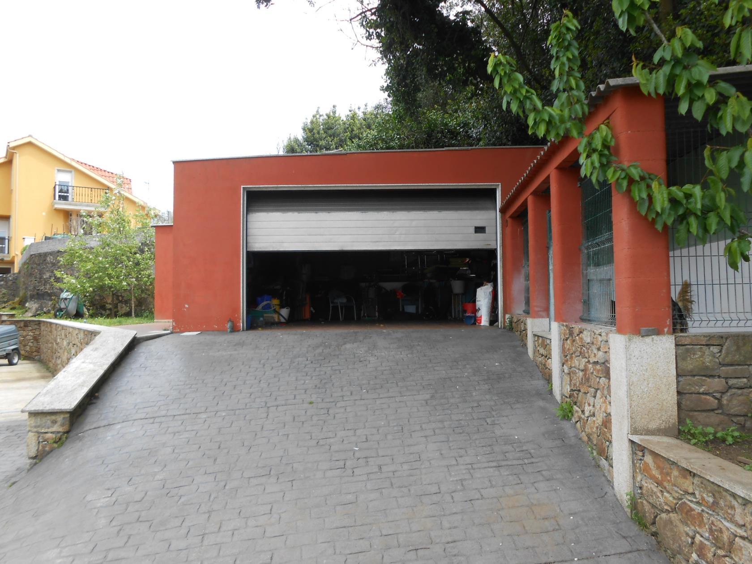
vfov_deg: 53.1
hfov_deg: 67.3
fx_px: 565
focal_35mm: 26
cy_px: 282
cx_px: 376
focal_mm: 4.6
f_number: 3.5
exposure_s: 1/320
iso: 80
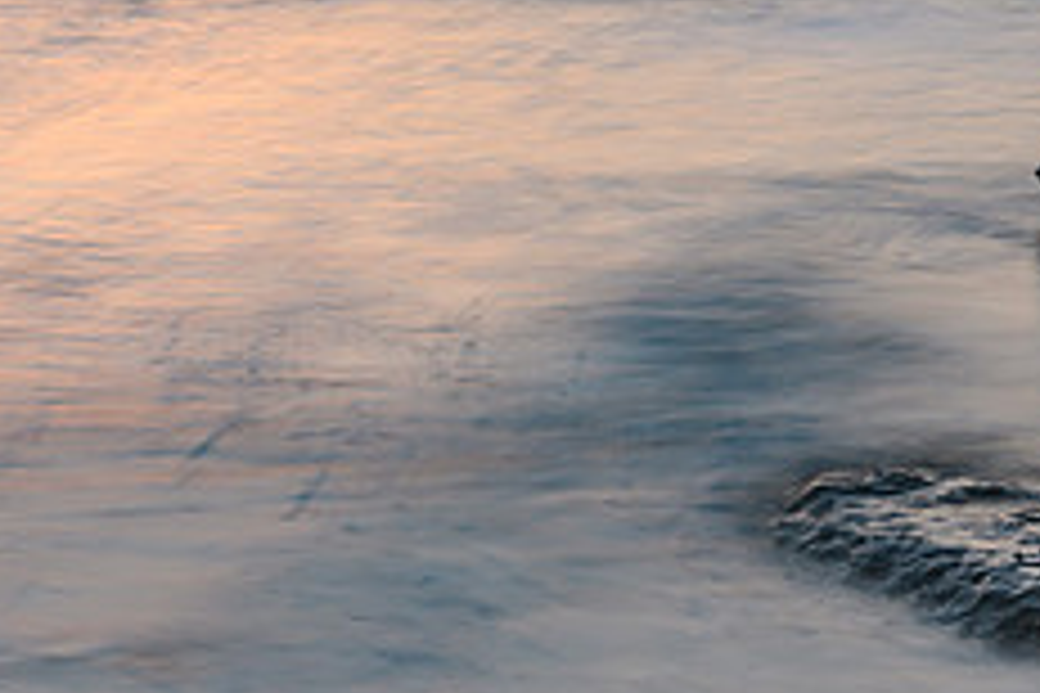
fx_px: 4304
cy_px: -18
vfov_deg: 9.1
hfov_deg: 13.5
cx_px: -49
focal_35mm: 149
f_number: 10
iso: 50
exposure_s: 2.5
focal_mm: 34
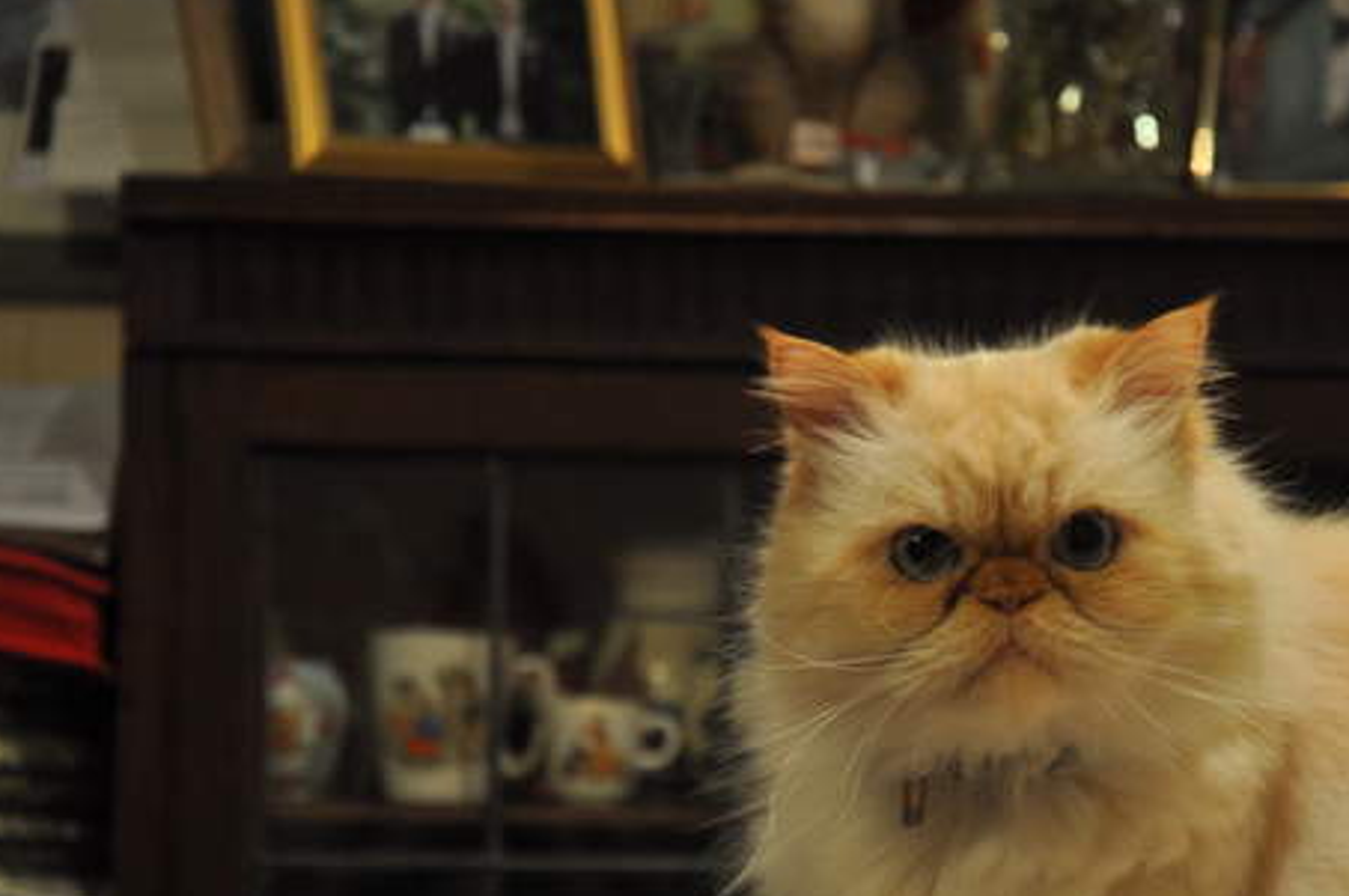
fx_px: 7299
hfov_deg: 10.5
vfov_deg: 7.0
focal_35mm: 195
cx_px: 932
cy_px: 618
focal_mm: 92
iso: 640
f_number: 5.6
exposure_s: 1/6
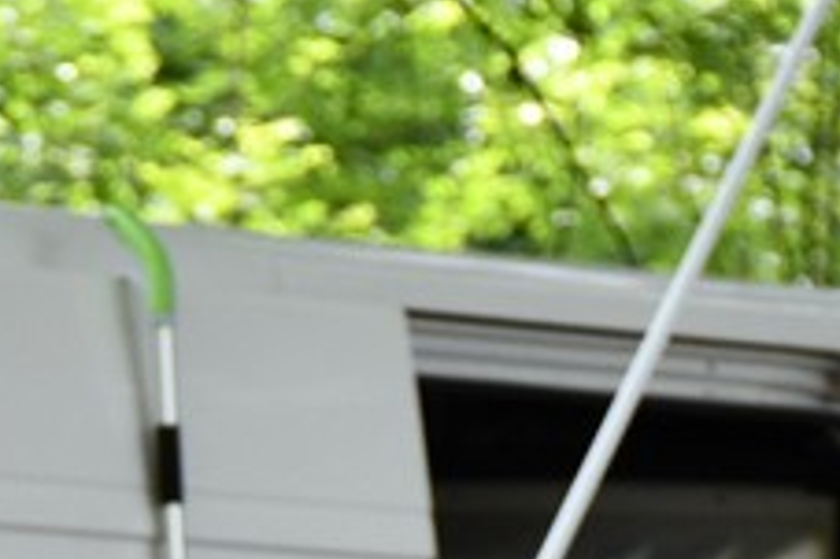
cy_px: 1257
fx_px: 11774
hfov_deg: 4.1
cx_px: -44
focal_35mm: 505
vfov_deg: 2.7
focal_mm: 75
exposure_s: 1/400
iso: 800
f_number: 5
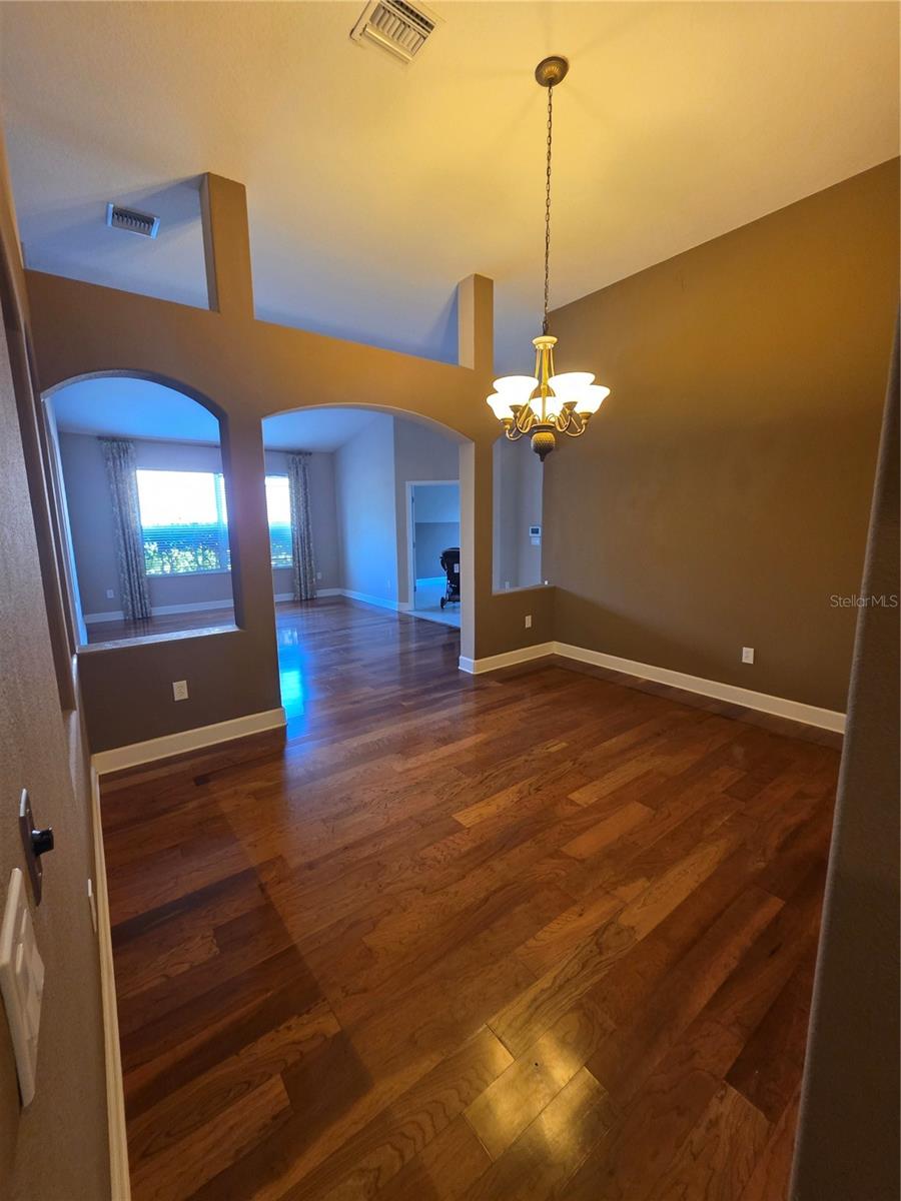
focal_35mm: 13
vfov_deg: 106.2
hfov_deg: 89.9
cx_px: 450
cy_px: 600
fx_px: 451
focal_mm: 2.2
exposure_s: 1/60
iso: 320
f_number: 1.9
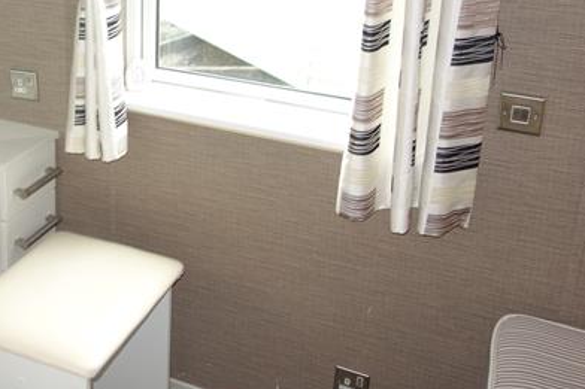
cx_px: 139
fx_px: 812
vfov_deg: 26.3
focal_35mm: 50
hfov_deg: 38.5
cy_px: 57
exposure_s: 1/100
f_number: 2.5
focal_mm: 10.4
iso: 125
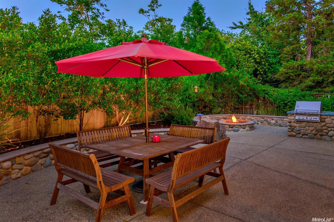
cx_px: 167
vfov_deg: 64.6
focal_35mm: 19
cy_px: 111
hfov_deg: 86.9
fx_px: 176
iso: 200
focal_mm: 13
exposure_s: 1/6
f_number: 4.5
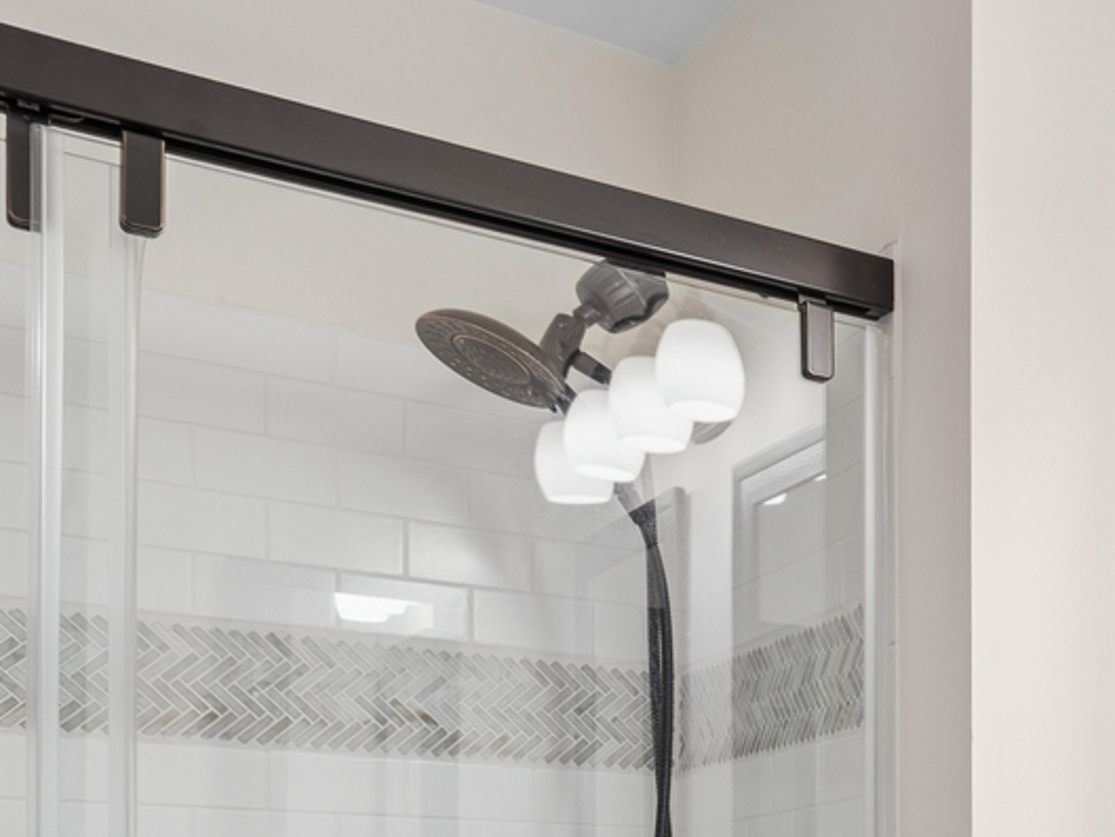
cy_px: 1042
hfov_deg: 28.8
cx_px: 1486
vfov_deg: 24.5
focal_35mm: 53
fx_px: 1708
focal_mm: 12
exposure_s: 1/8
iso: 250
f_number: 8
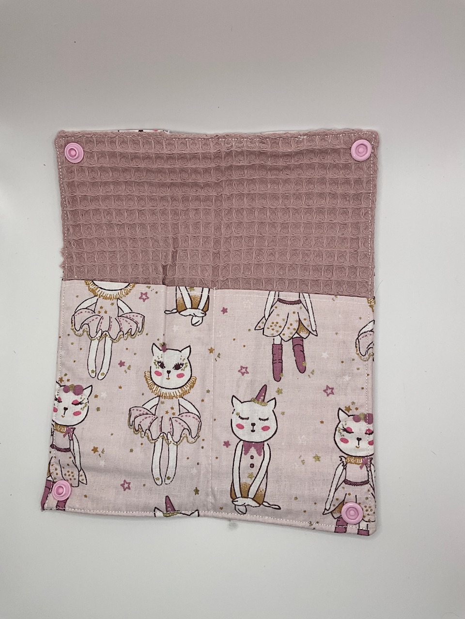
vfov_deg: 61.7
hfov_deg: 48.2
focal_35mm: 29
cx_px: 232
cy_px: 310
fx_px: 519
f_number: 1.8
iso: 25
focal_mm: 3
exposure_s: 1/348
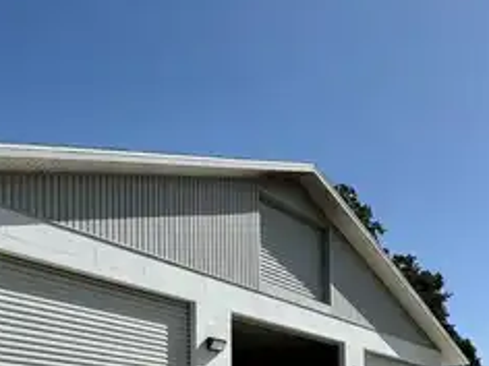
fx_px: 537
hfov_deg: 46.4
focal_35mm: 38
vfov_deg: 31.5
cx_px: 392
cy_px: 440
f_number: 2.2
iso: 50
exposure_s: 1/3906
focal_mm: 2.22
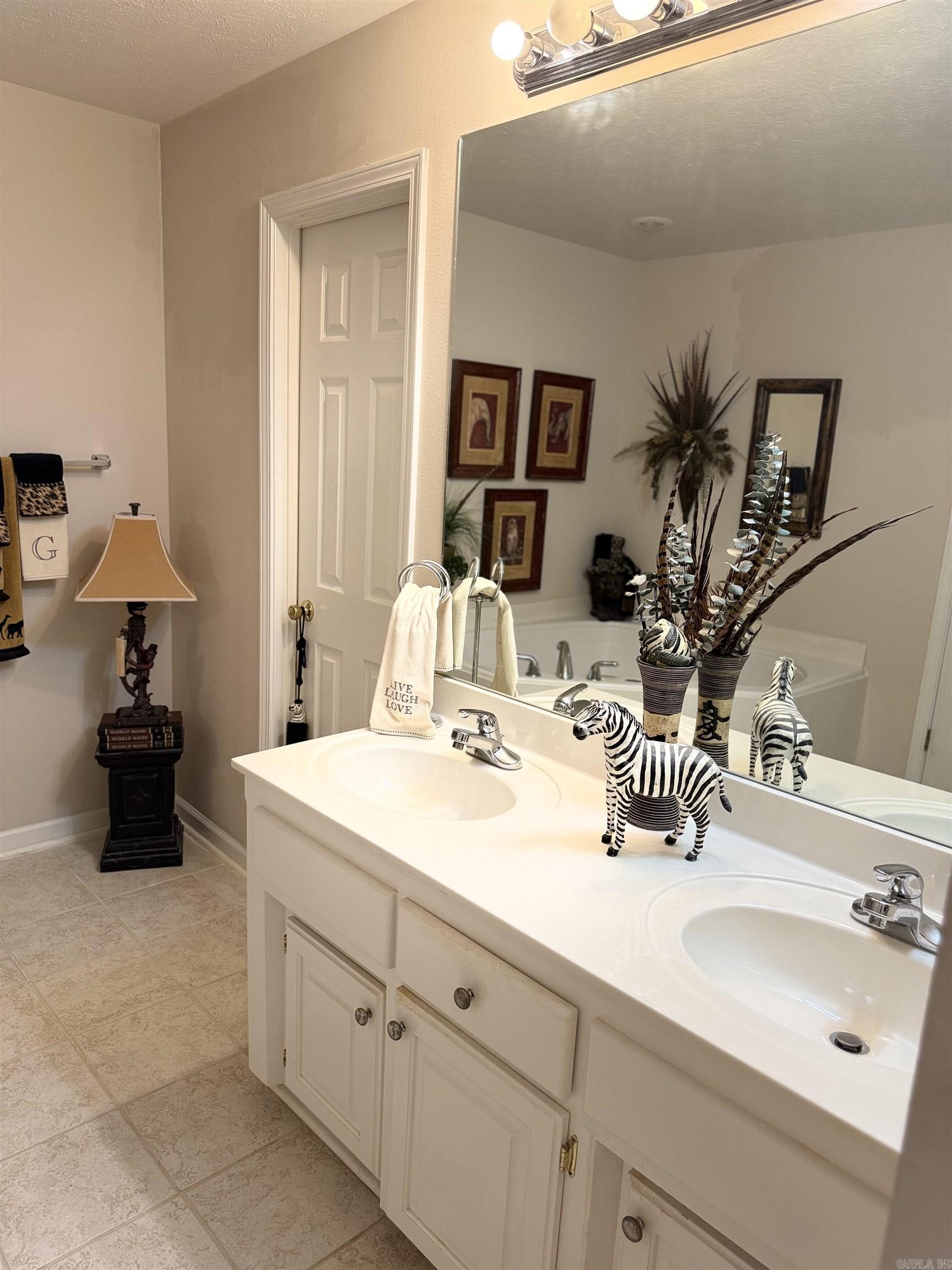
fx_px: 880
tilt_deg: -12.5
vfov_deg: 71.6
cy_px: 635
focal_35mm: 24
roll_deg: -5.0
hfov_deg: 56.8
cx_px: 476
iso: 200
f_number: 1.78
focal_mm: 6.76
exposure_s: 1/120
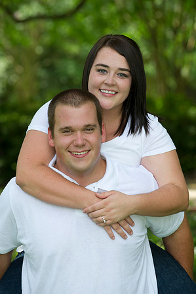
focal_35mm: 200
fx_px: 1637
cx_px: 98
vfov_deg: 10.3
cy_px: 147
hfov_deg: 6.9
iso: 400
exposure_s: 1/200
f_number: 5.6
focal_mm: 200
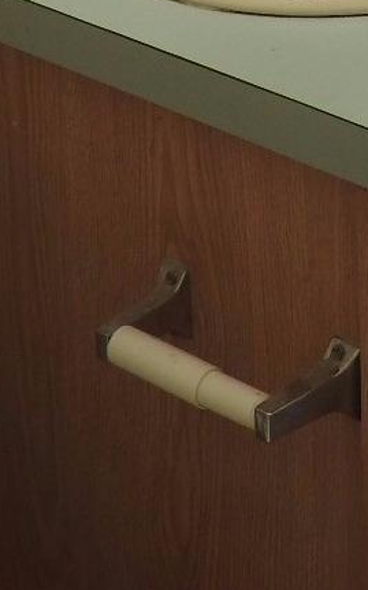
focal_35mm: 134
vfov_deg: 13.7
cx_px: 563
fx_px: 2152
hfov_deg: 9.5
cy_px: -530
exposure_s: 1/30
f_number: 3.6
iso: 100
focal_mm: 5.9
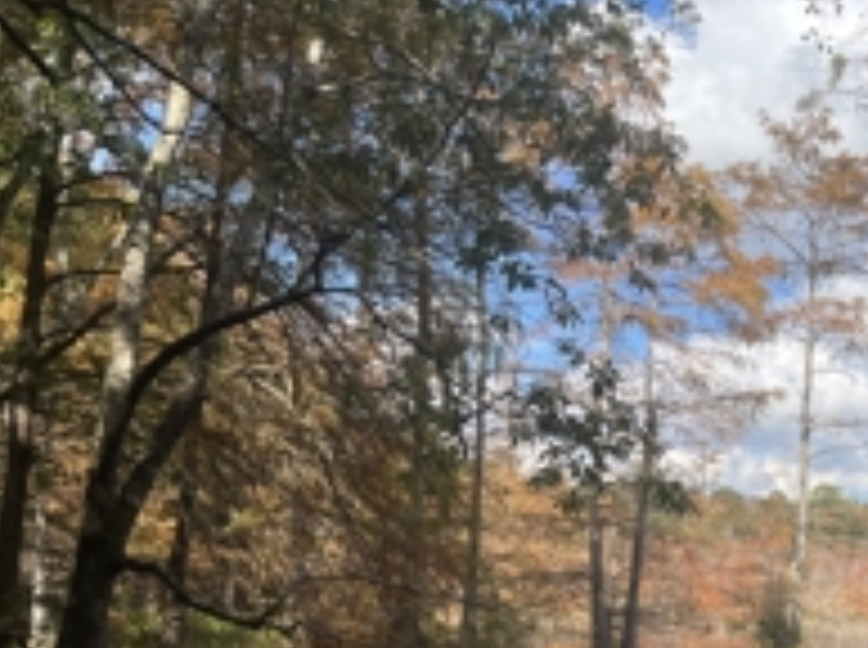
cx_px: 855
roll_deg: -1.6
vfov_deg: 26.2
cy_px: 567
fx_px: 1352
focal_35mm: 54
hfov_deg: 32.9
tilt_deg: +1.3
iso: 50
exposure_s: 1/1802
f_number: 1.6
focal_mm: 5.1
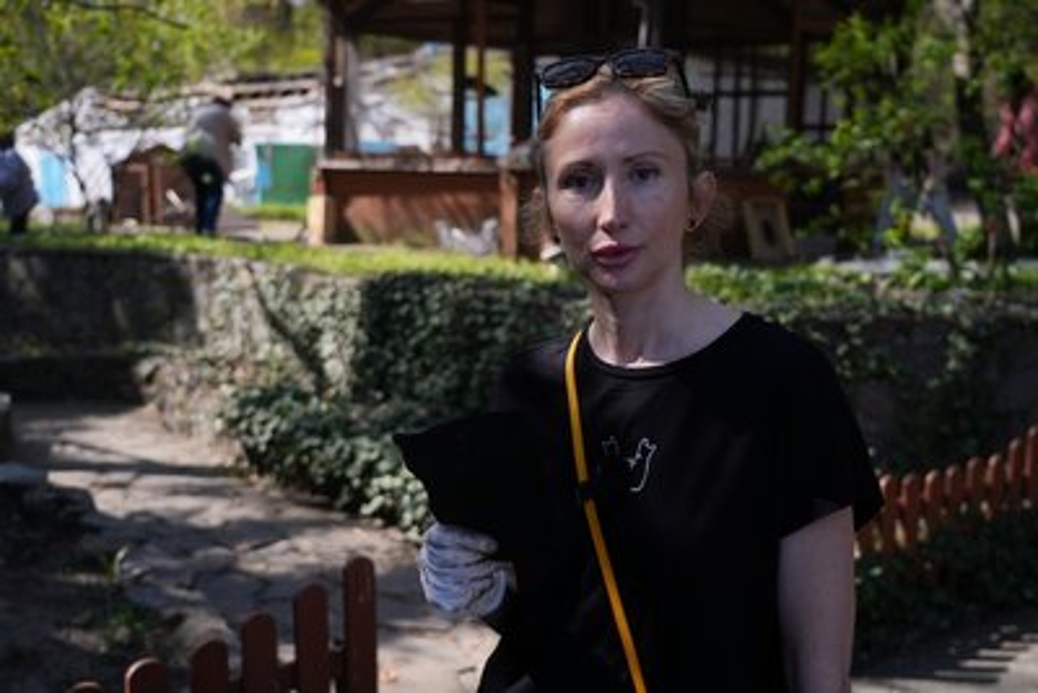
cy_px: 346
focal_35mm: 40
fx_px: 1154
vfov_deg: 33.4
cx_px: 519
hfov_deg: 48.4
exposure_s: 1/1250
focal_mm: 40
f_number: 4
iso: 200
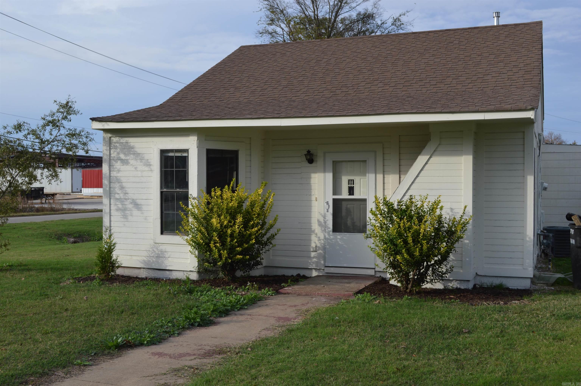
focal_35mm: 39
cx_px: 290
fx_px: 629
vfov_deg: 34.1
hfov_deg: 49.6
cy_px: 193
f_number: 7.1
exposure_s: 1/200
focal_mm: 26
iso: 100
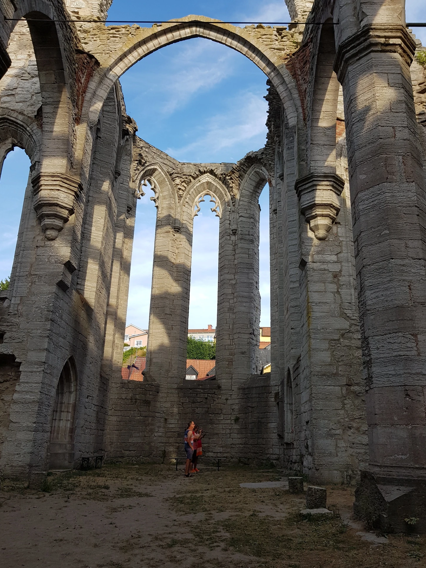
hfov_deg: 51.3
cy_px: 293
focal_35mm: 27
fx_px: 443
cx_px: 218
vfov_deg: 65.3
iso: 40
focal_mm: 4.2
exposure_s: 1/792
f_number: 1.7
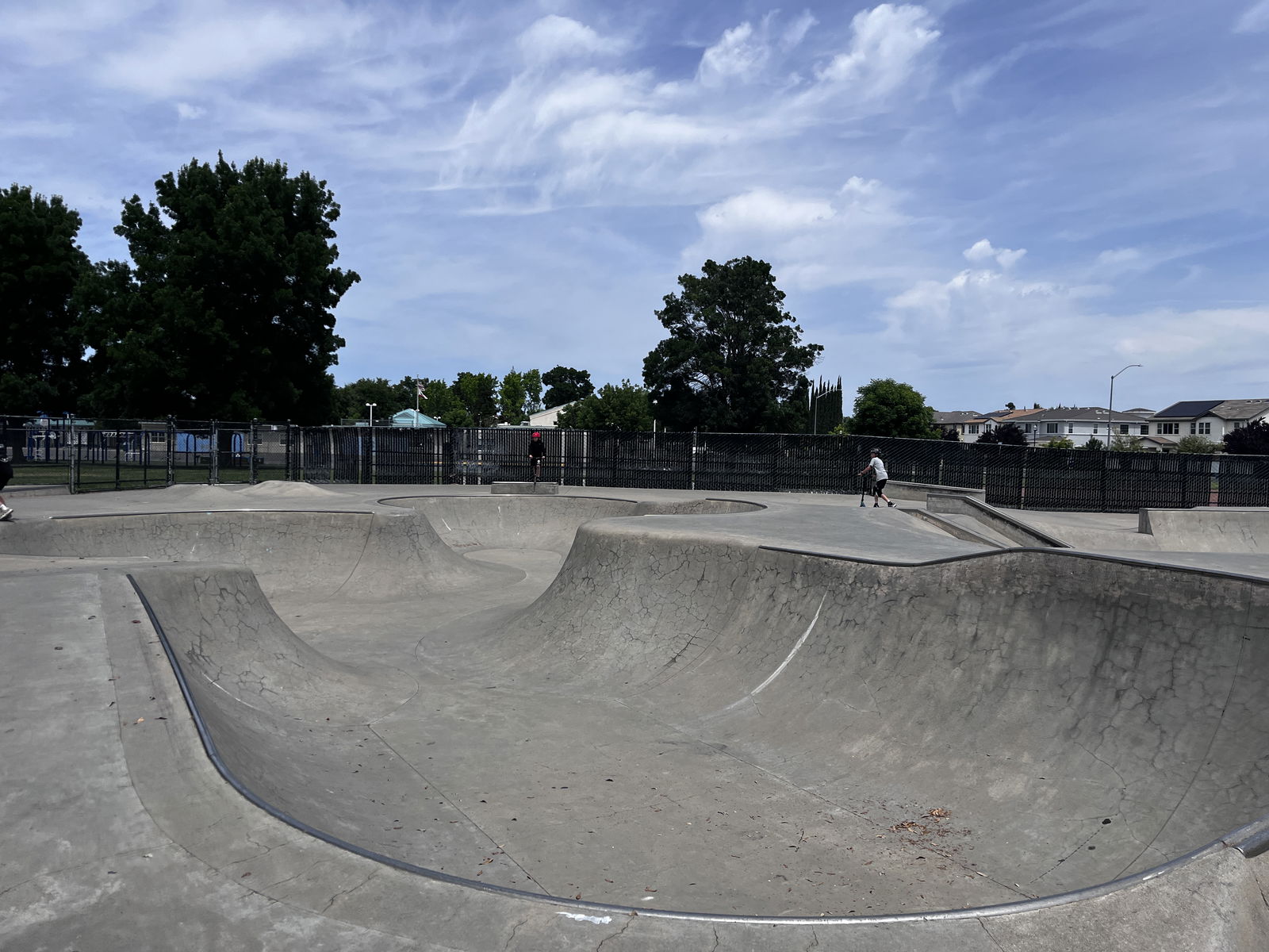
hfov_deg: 67.3
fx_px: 953
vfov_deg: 53.1
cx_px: 634
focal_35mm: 26
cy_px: 476
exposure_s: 1/6494
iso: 50
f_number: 1.6
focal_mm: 5.1
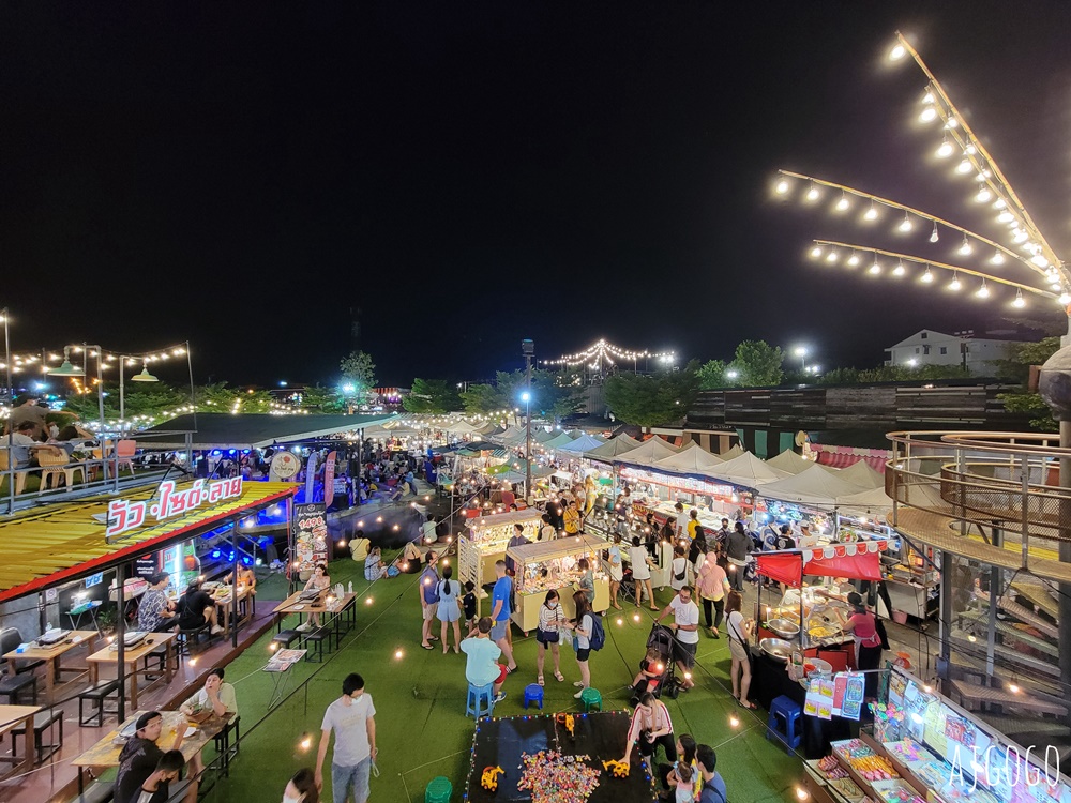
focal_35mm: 13
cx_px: 536
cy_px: 402
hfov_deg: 106.2
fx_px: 402
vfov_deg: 89.9
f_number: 2.2
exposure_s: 1/33
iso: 400
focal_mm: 2.2
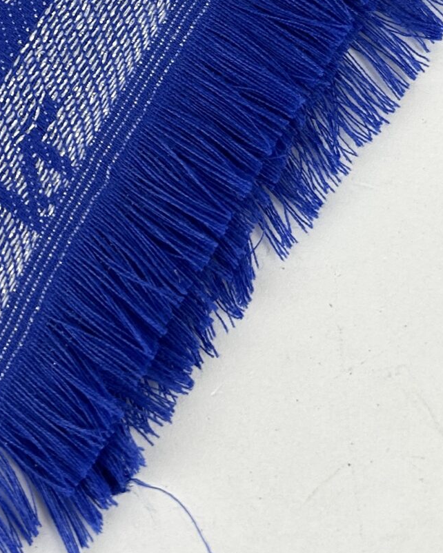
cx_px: -195
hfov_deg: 17.3
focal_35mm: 81
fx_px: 1327
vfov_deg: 22.1
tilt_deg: -73.5
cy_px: -71
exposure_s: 1/134
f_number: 1.5
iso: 32
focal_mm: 5.7
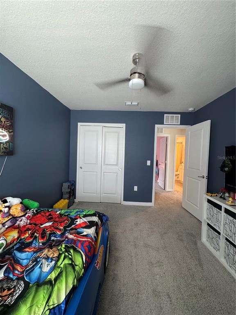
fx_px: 127
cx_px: 118
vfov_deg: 102.1
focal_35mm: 14
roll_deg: -1.8
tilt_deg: -2.1
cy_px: 158
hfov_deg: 85.7
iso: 250
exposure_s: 1/60
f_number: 2.2
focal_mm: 2.22
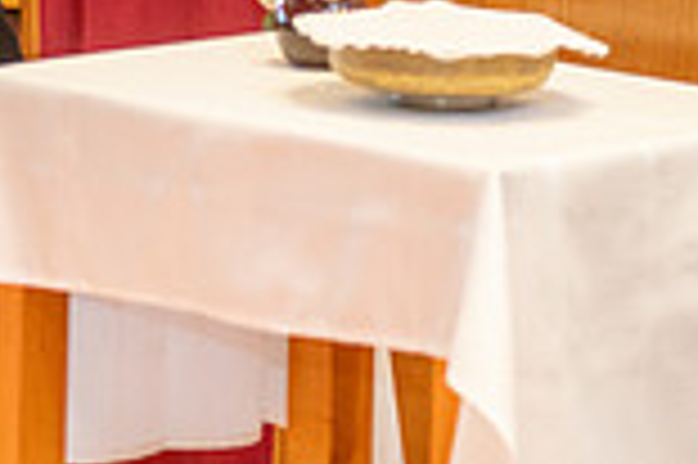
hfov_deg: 7.3
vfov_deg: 4.9
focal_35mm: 280
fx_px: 5423
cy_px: -232
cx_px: -231
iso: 1600
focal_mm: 70
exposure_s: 1/160
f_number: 2.8
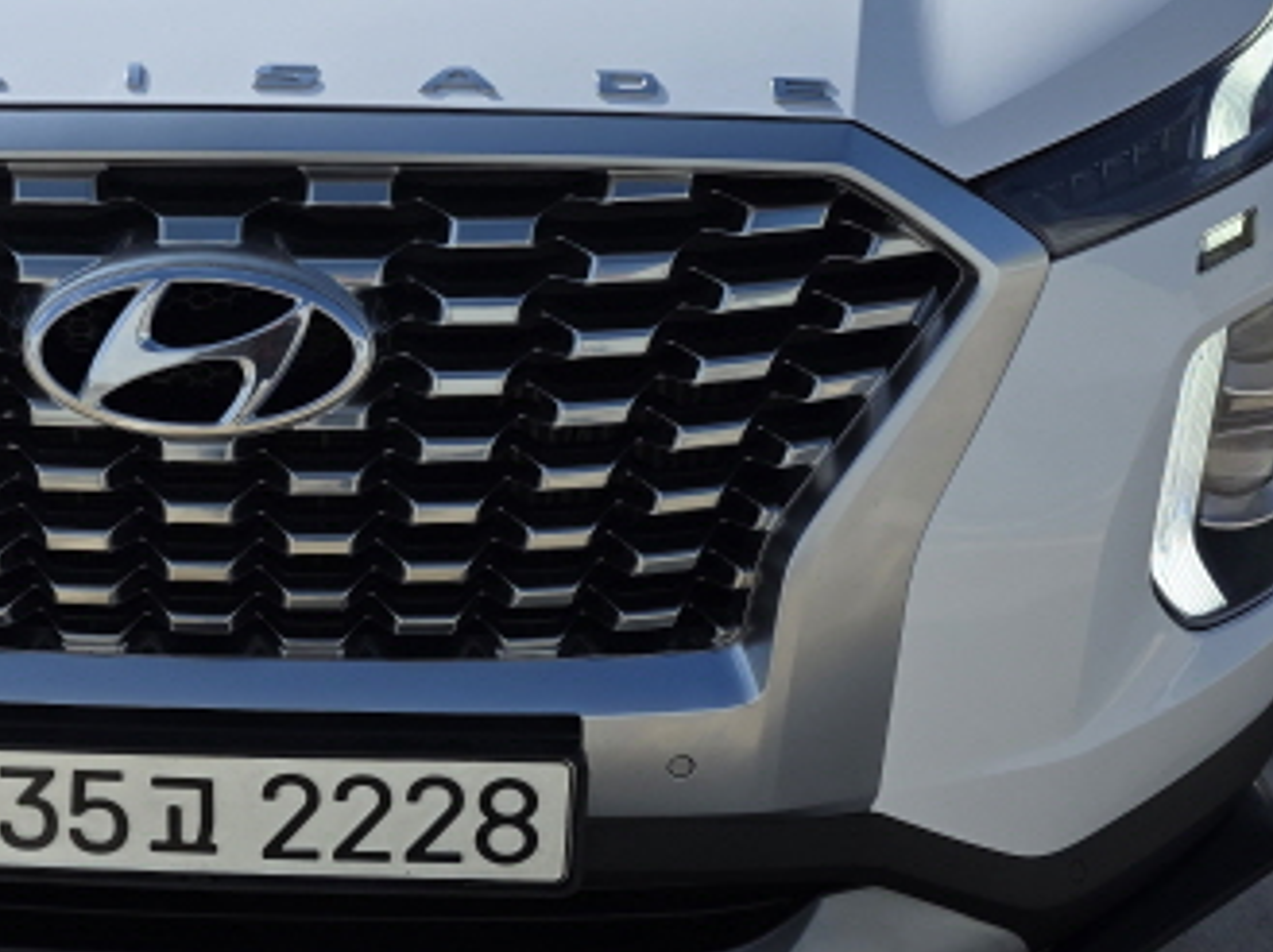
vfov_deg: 25.5
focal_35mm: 56
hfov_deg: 33.1
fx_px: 2057
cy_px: 166
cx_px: 201
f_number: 1.7
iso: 64
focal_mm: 6.3
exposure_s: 1/7944
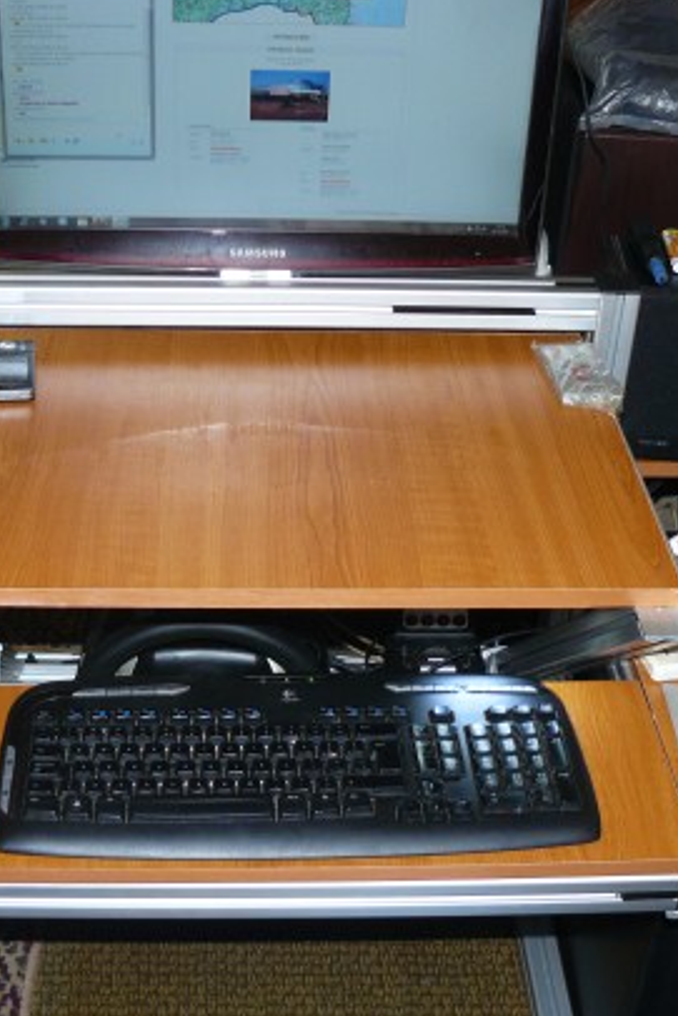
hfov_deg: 26.4
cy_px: 504
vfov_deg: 38.9
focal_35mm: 51
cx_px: 261
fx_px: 1439
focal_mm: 6
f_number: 2.8
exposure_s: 1/30
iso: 100
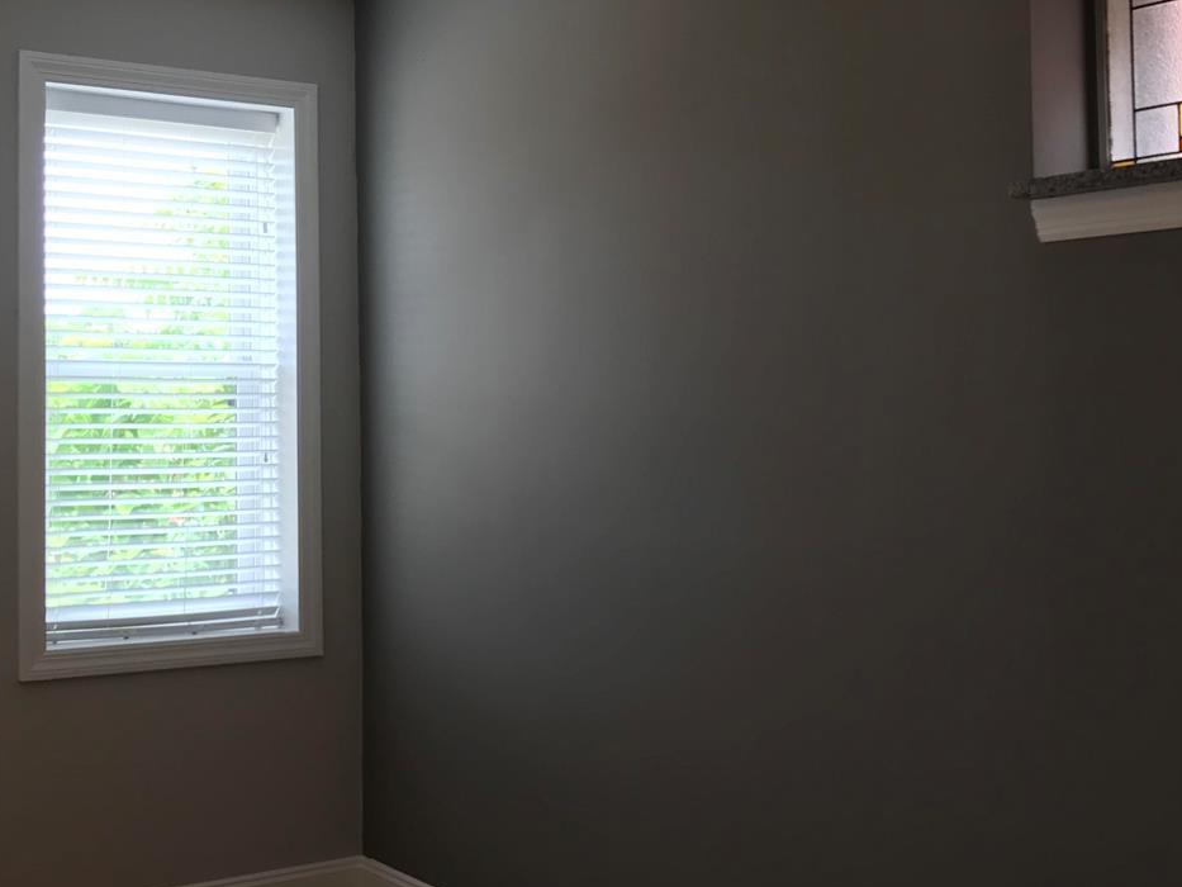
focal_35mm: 48
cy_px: 385
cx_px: 376
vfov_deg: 30.2
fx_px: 1639
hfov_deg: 39.1
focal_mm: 3.99
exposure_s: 1/60
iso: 25
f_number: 1.8
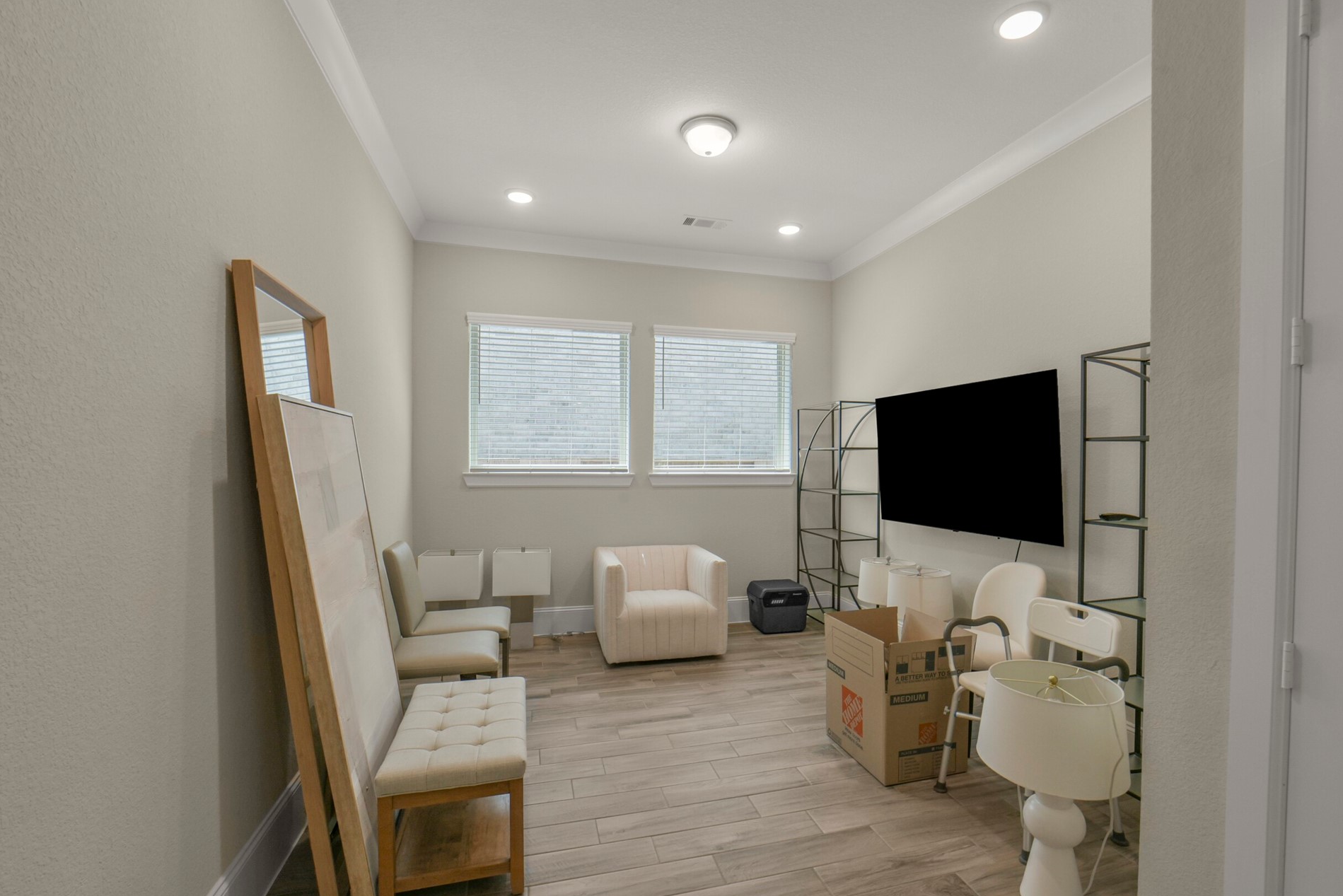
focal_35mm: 16
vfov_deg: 73.7
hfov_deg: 96.7
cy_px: 472
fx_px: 597
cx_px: 697
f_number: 11
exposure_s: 1/30
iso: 500
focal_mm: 14
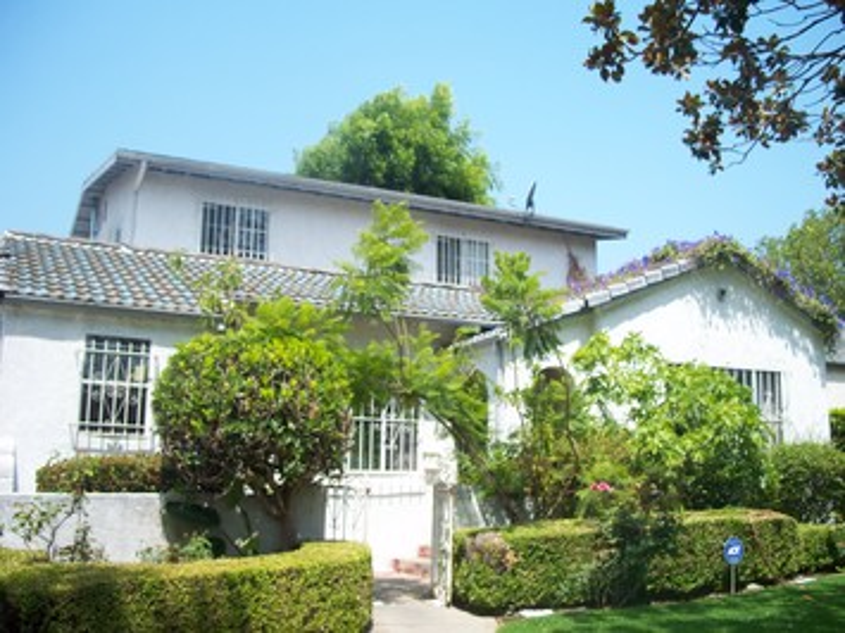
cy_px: 316
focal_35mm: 37
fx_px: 903
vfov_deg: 38.6
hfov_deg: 50.2
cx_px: 422
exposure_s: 1/500
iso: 64
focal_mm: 7.8
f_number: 2.8
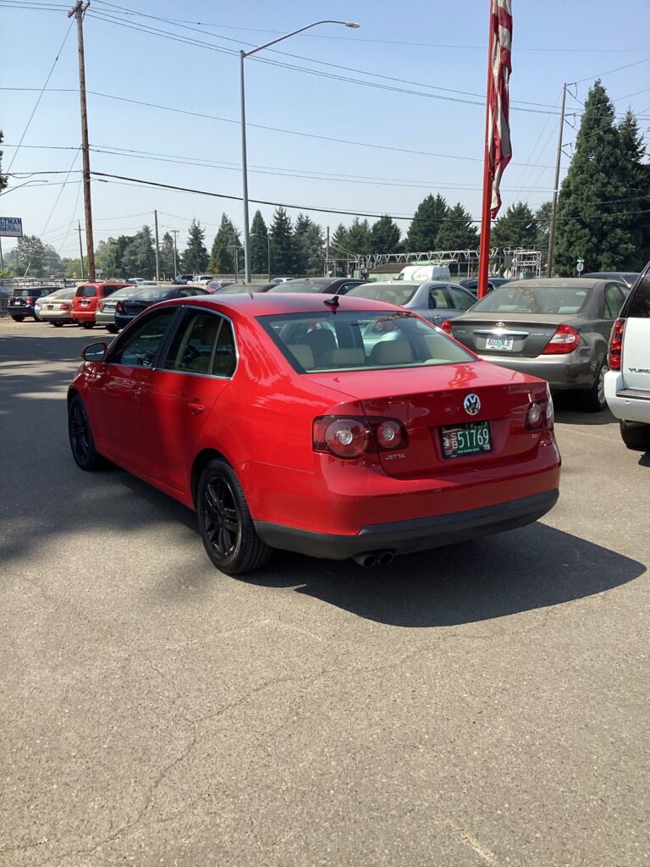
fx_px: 776
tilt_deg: -11.6
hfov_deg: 45.4
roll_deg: -0.5
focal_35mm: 31
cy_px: 434
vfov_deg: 58.4
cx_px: 325
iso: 25
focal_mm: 3.3
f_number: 2.4
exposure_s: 1/981
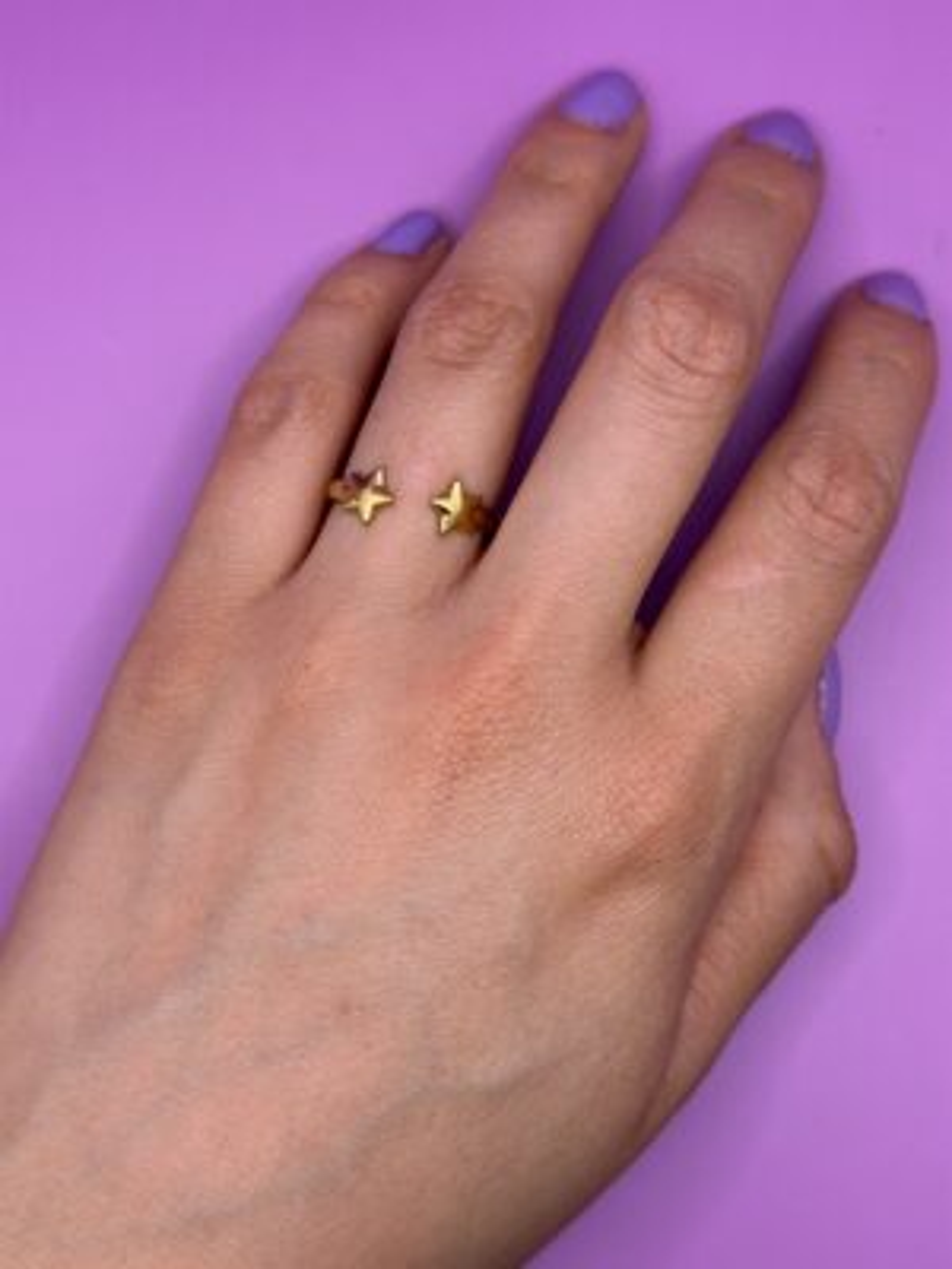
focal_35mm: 48
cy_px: 634
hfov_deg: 30.3
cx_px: 476
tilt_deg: -85.9
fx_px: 1760
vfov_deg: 39.7
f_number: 1.78
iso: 64
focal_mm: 6.76
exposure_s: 1/249
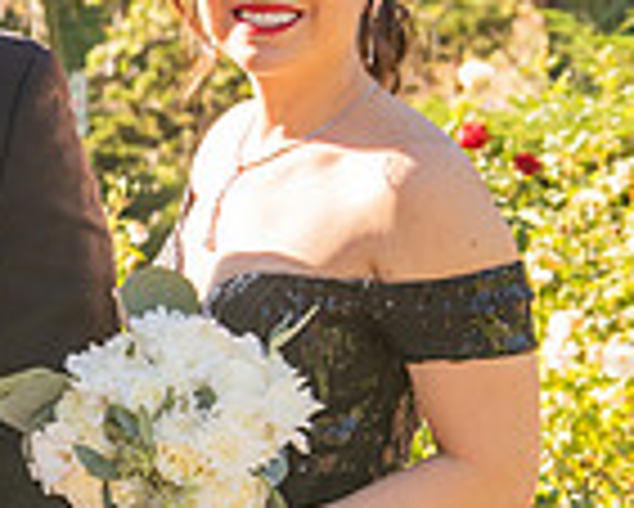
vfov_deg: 8.4
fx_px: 3474
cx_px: -558
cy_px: 272
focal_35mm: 185
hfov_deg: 9.8
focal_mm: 48
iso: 200
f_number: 5.6
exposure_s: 1/250
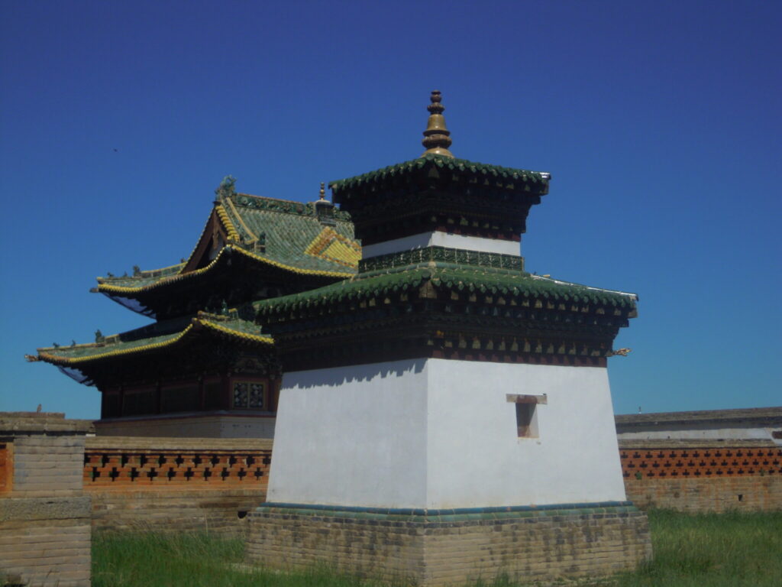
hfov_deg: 35.5
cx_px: 391
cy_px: 294
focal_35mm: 54
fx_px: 1220
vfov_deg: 27.0
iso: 100
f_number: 10.5
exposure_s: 1/400
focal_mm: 9.6
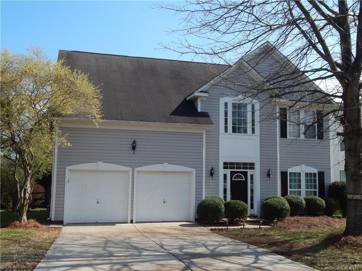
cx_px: 181
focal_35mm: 38
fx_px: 397
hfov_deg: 49.0
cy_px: 136
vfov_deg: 37.7
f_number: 3.4
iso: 125
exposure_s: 1/1250
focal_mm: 6.8
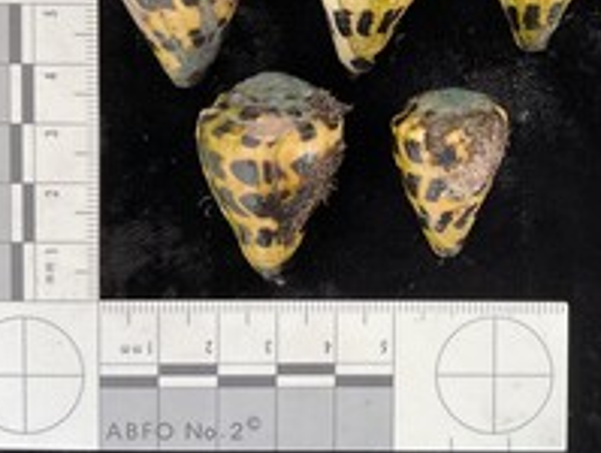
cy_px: 137
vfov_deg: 28.4
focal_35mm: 51
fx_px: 887
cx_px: 411
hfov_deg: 37.0
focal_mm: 3
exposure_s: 1/60
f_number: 1.8
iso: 64
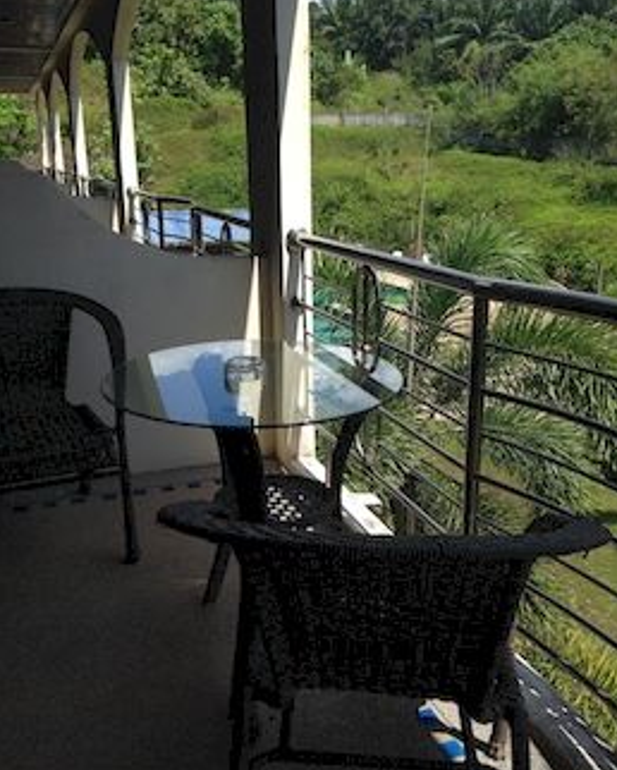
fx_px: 798
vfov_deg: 51.5
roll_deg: +2.2
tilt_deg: -12.6
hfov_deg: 42.3
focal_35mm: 35
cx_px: 311
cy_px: 371
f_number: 2.4
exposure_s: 1/1205
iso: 50
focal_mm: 4.12
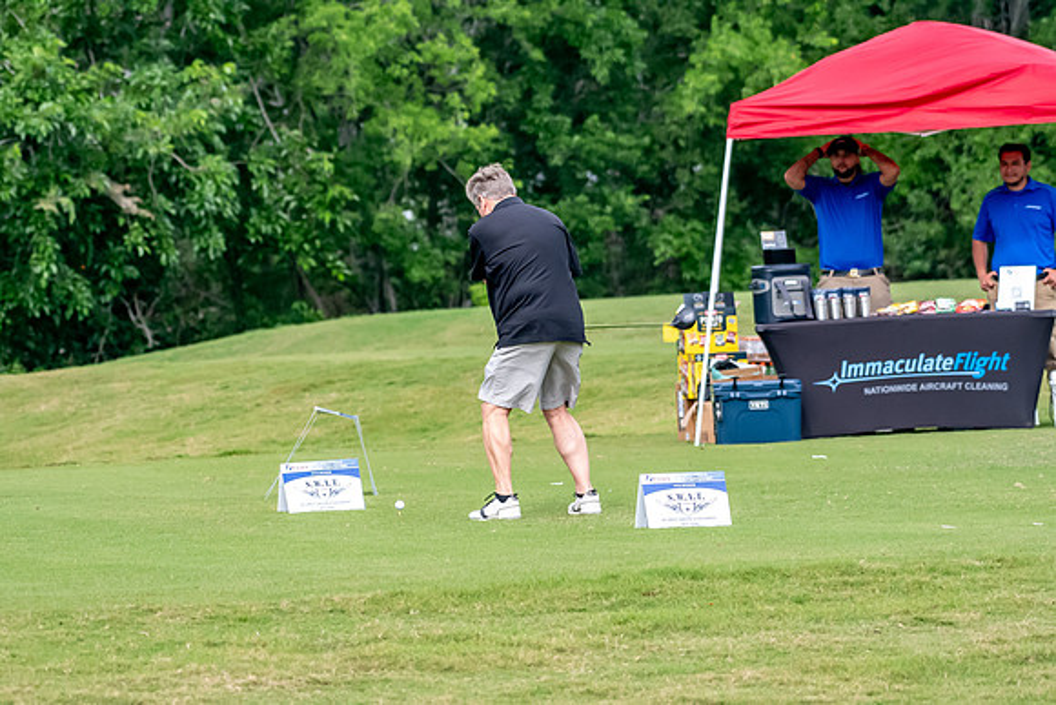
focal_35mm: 300
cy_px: 352
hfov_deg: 6.9
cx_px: 528
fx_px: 8802
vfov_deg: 4.6
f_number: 5.6
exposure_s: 1/2000
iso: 2000
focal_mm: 200
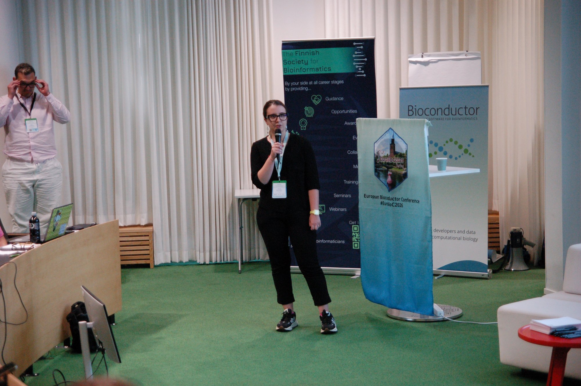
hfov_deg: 27.0
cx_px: 290
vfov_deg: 18.2
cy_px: 193
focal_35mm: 75
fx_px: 1209
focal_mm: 50
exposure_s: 1/125
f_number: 2.8
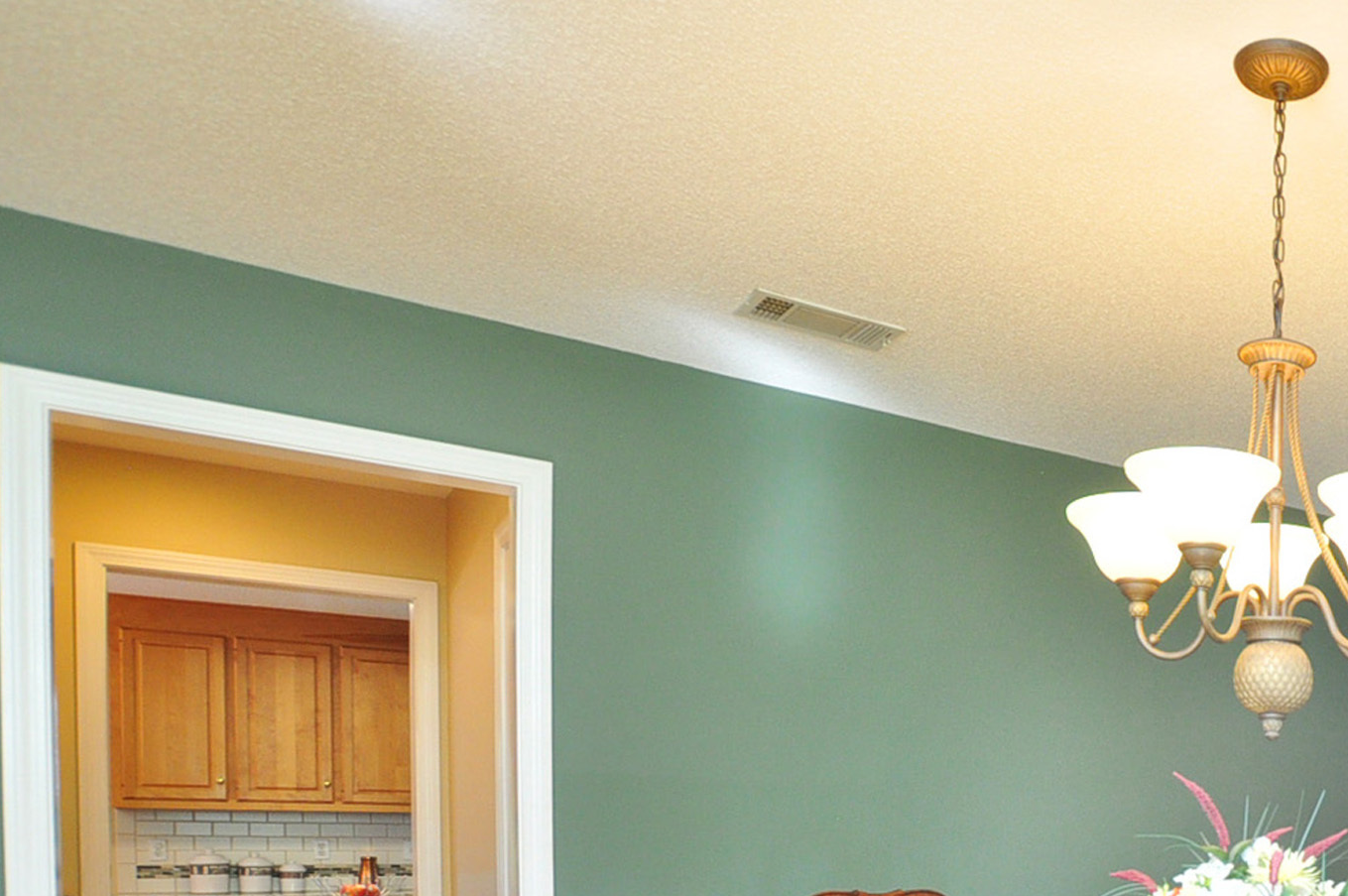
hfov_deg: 47.5
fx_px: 1197
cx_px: 1381
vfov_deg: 37.5
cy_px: 852
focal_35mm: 32
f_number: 5
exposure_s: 1/50
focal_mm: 10
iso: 640
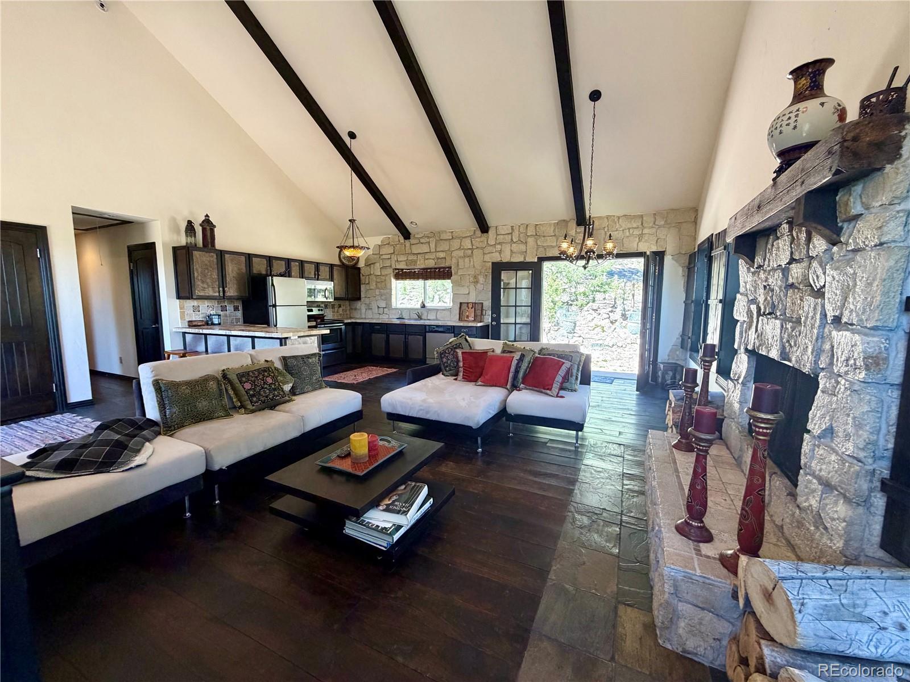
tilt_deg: -6.4
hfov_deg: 102.1
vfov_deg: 85.7
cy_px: 341
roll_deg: +0.3
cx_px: 455
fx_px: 368
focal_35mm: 14
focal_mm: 2.22
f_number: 2.2
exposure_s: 1/120
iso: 250
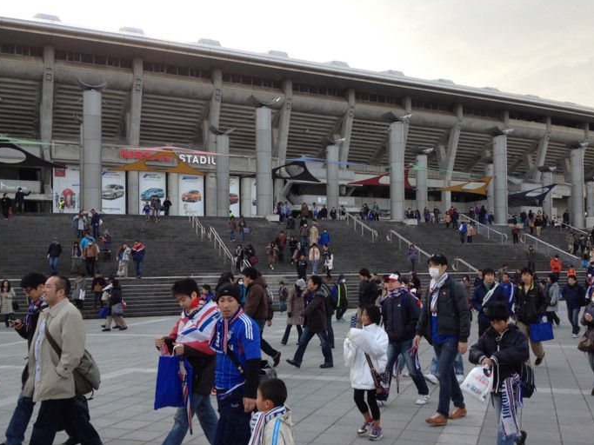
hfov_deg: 45.8
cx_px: 314
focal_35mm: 41
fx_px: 703
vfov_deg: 35.1
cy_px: 252
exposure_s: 1/231
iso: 64
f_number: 2.4
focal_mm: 4.28
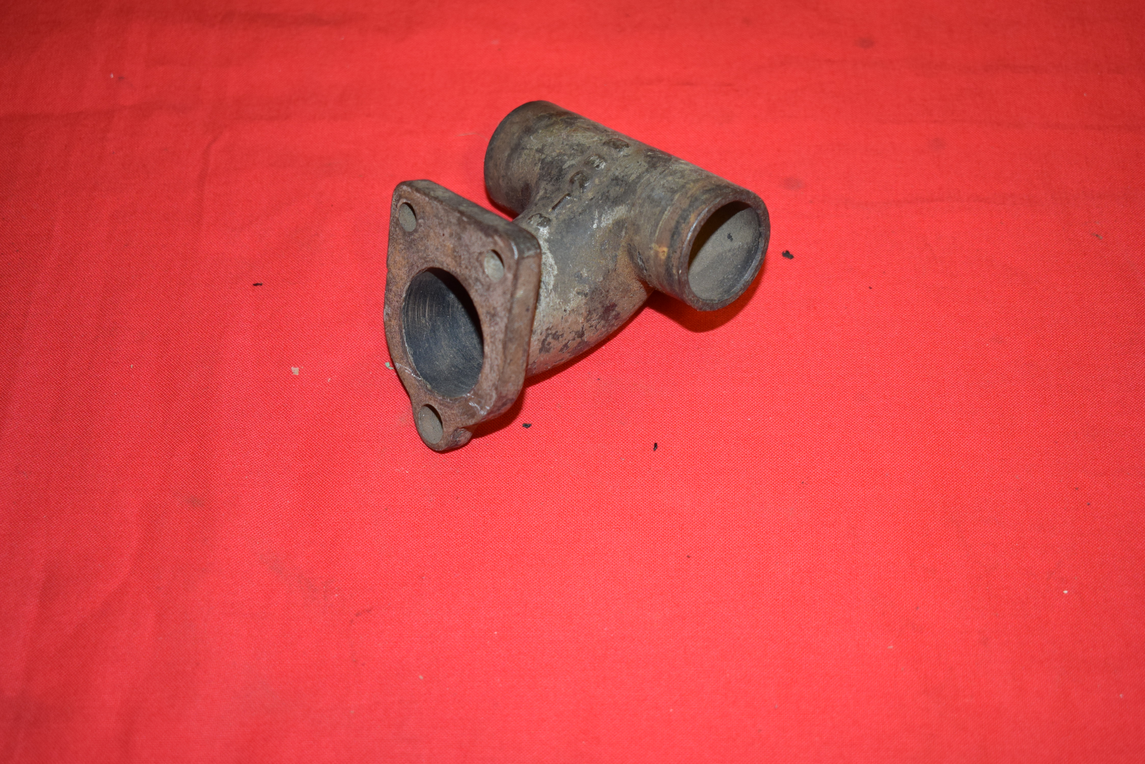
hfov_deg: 38.9
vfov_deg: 26.5
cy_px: 382
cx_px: 572
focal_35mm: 51
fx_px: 1622
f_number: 5
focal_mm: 34
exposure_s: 1/60
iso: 640
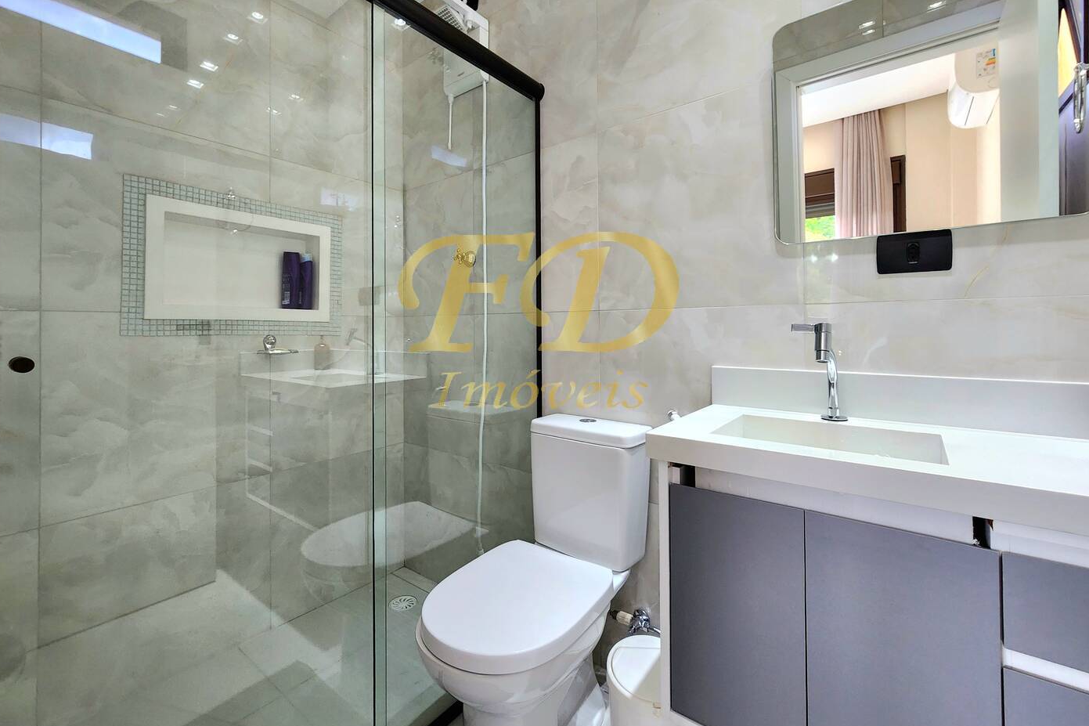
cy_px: 321
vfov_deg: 80.9
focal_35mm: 14
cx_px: 539
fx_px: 423
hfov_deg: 104.3
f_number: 2.2
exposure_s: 1/60.2
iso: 200
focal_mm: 2.2
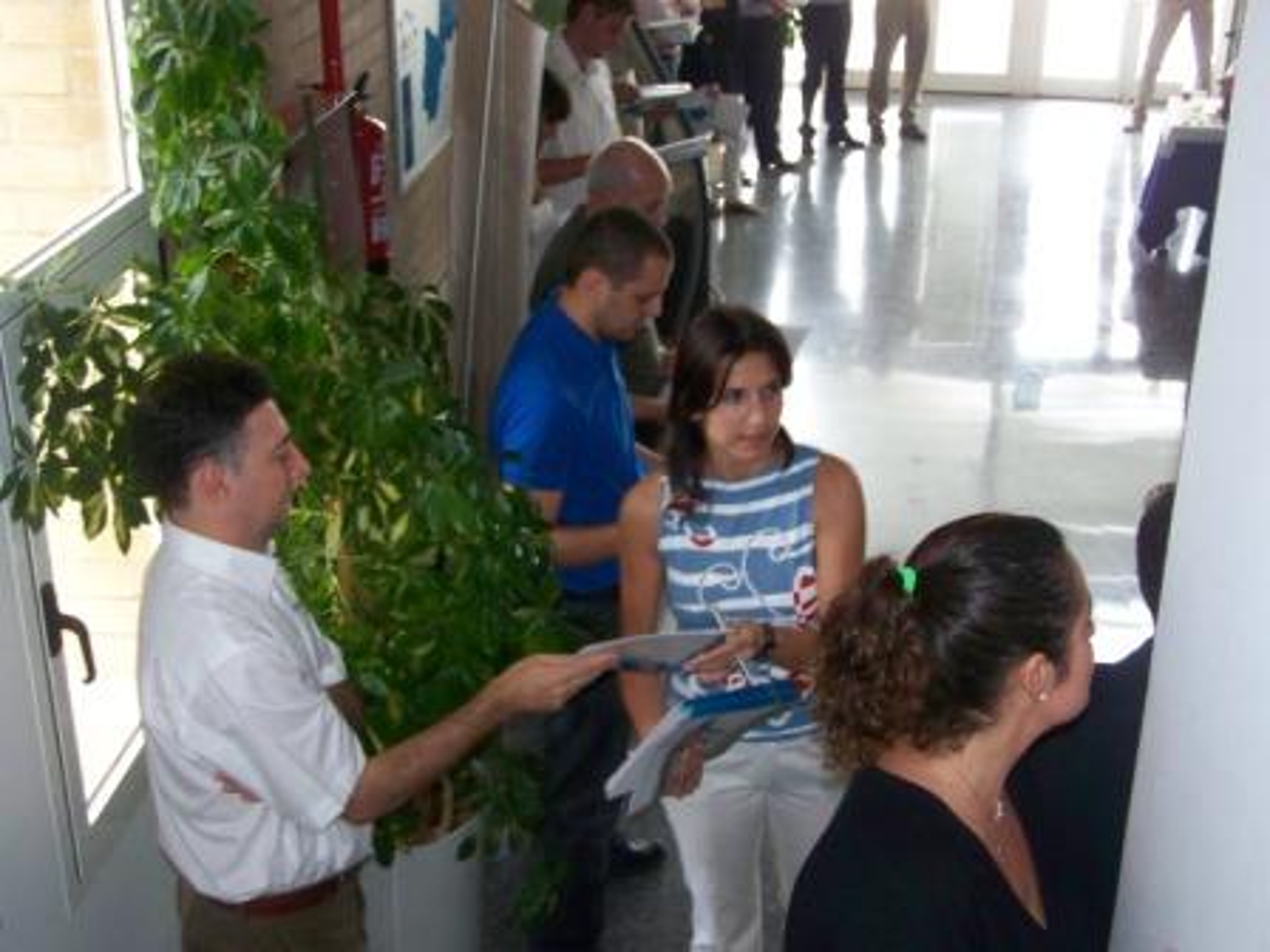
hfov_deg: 37.5
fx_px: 1871
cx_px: 635
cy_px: 476
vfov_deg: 28.6
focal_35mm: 51
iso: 200
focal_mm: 8.5
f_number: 3.2
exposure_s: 1/30
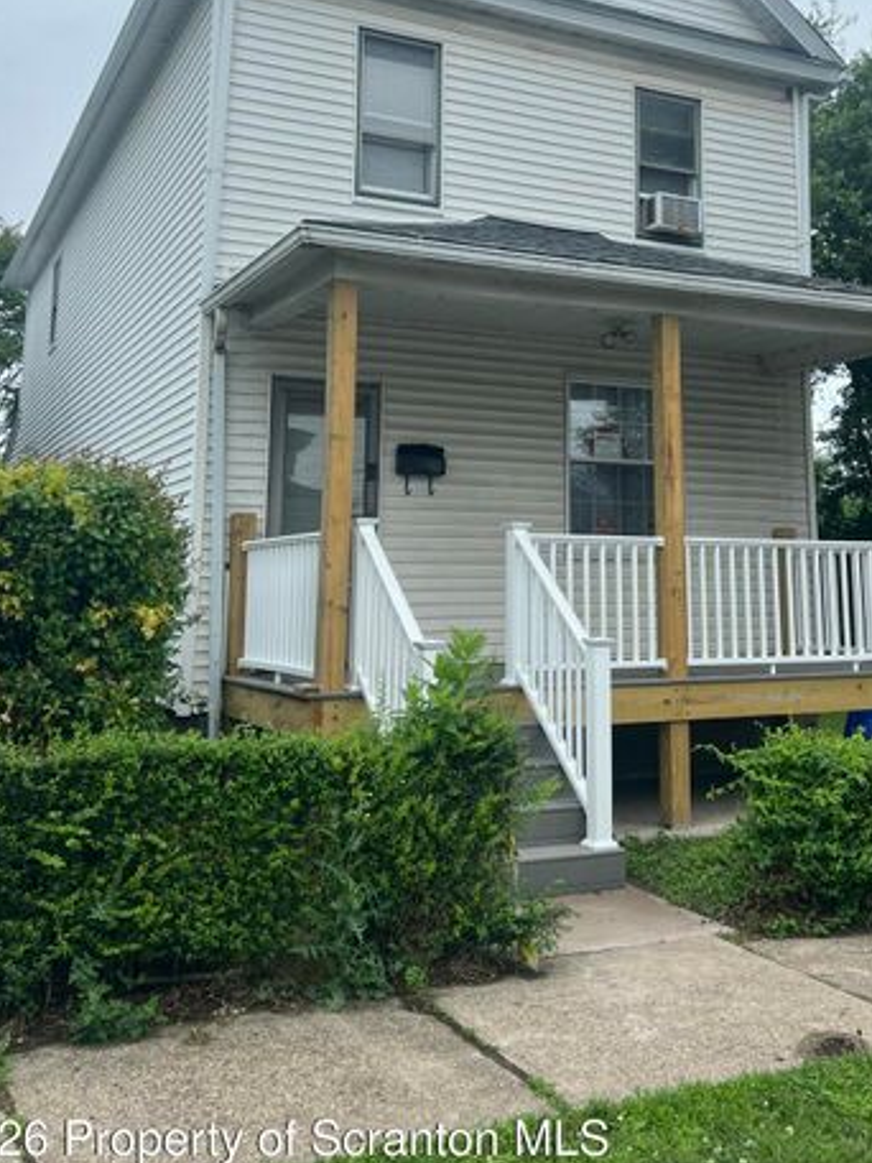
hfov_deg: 37.5
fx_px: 1276
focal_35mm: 38
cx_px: 541
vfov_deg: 48.0
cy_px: 366
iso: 50
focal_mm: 5.7
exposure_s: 1/1698
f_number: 1.5
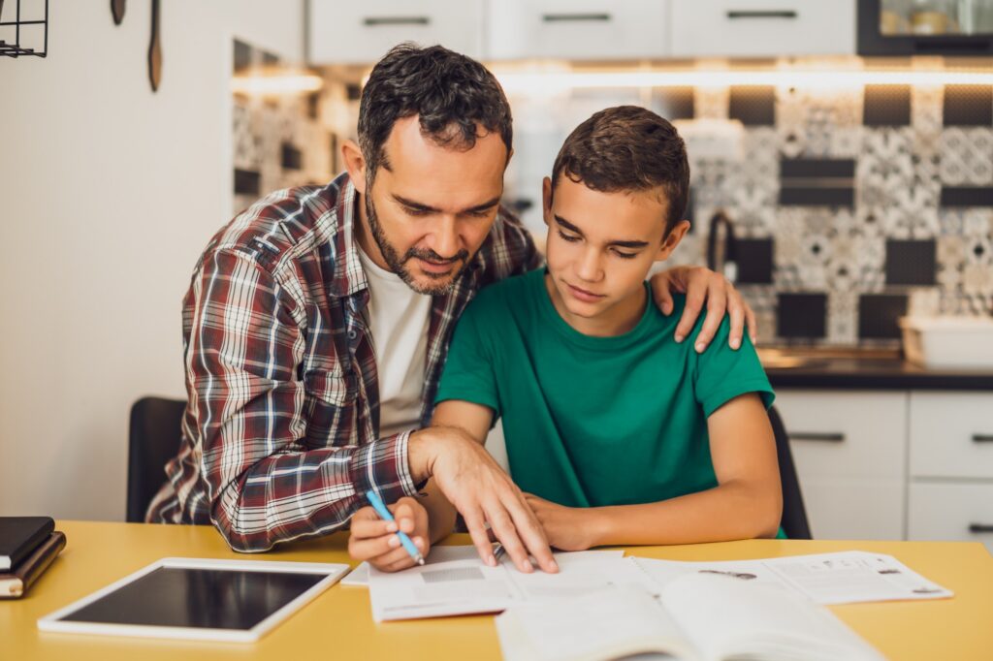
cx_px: 496
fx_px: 1379
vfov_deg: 27.0
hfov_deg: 39.6
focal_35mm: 50
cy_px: 330
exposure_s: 1/160
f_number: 1.6
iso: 100
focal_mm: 50
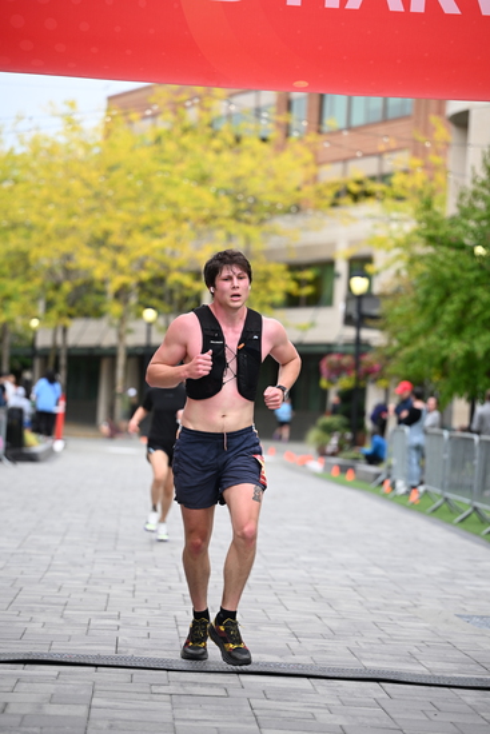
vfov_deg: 19.5
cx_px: 245
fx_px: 2142
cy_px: 367
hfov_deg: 13.0
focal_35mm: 105
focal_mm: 105
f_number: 2.8
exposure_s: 1/2000
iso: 640
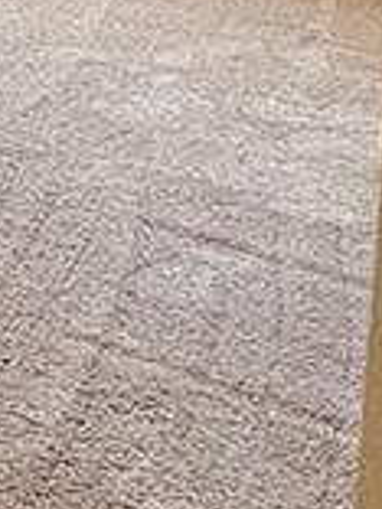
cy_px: -281
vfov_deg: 16.4
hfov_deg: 10.5
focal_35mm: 108
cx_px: -699
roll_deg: +1.1
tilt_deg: -8.8
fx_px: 1589
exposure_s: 1/99
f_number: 2.2
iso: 200
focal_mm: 2.22
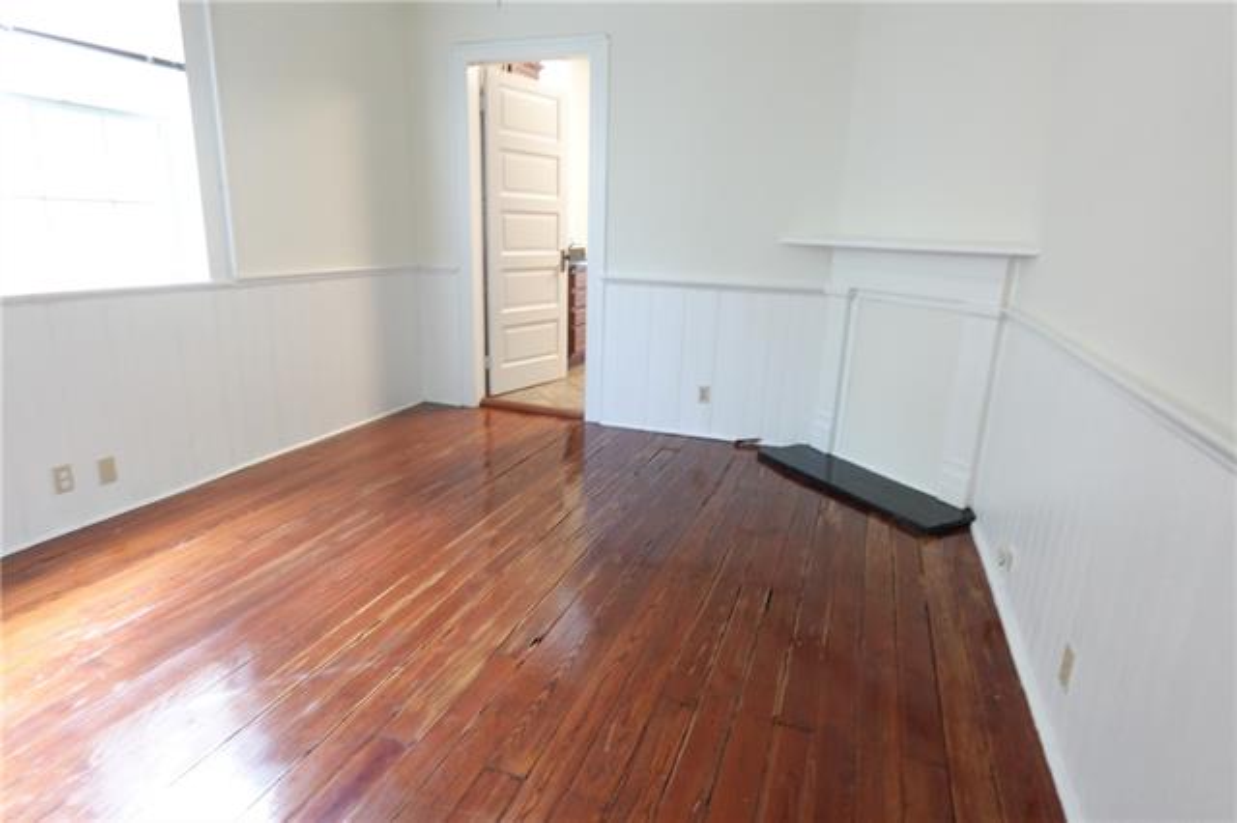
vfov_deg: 61.9
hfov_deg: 84.0
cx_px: 618
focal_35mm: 20
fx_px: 687
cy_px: 412
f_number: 2
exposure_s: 1/80
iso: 800
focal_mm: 7.6
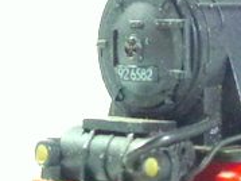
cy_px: 80
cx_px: 333
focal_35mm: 166
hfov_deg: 11.5
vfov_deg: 8.9
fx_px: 1155
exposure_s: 1/40
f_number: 3.6
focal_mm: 5.9
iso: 200
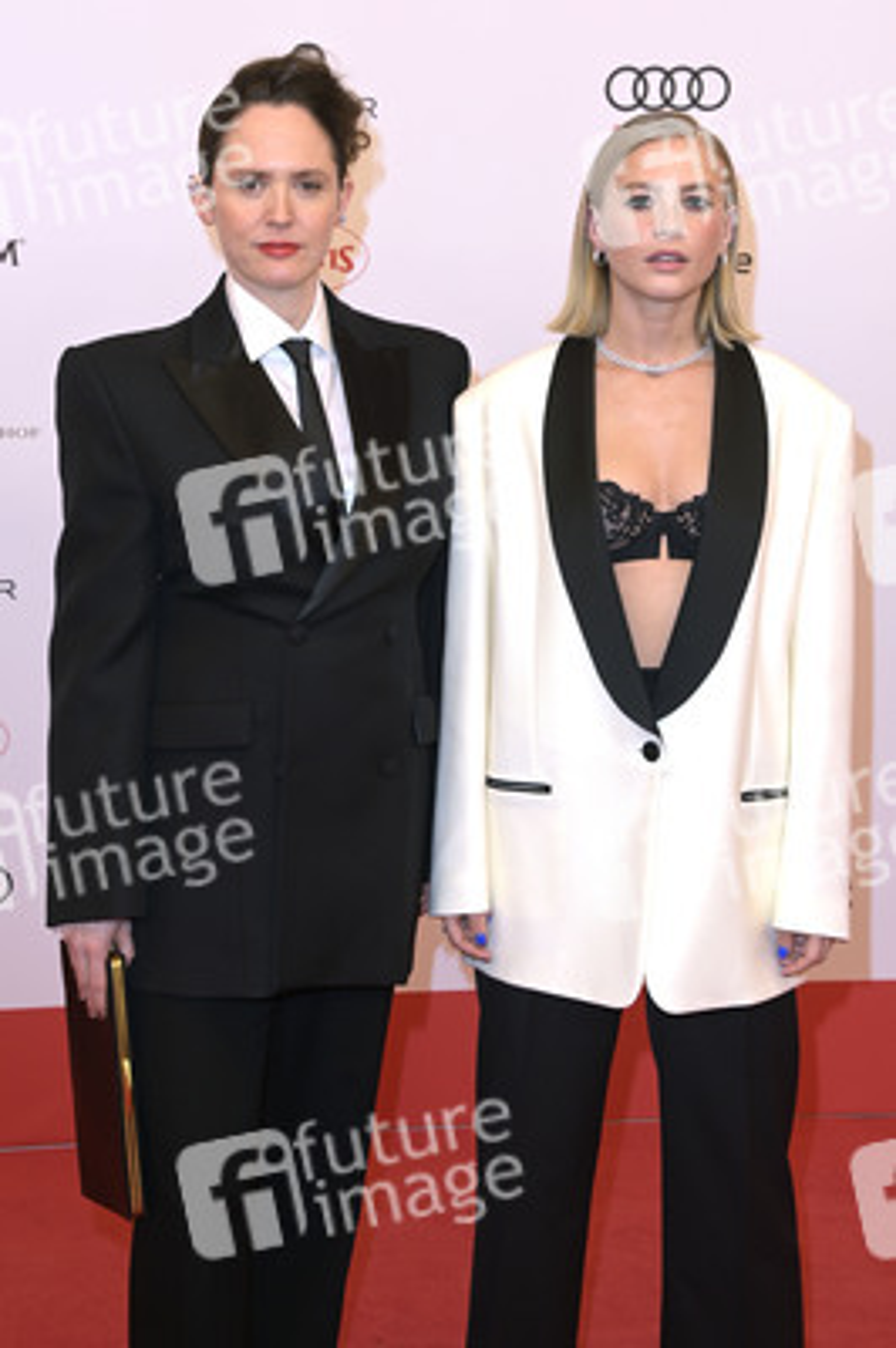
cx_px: 448
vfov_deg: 32.4
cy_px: 674
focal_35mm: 62
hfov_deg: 21.9
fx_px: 2319
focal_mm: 62
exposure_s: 1/250
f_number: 6.3
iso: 400
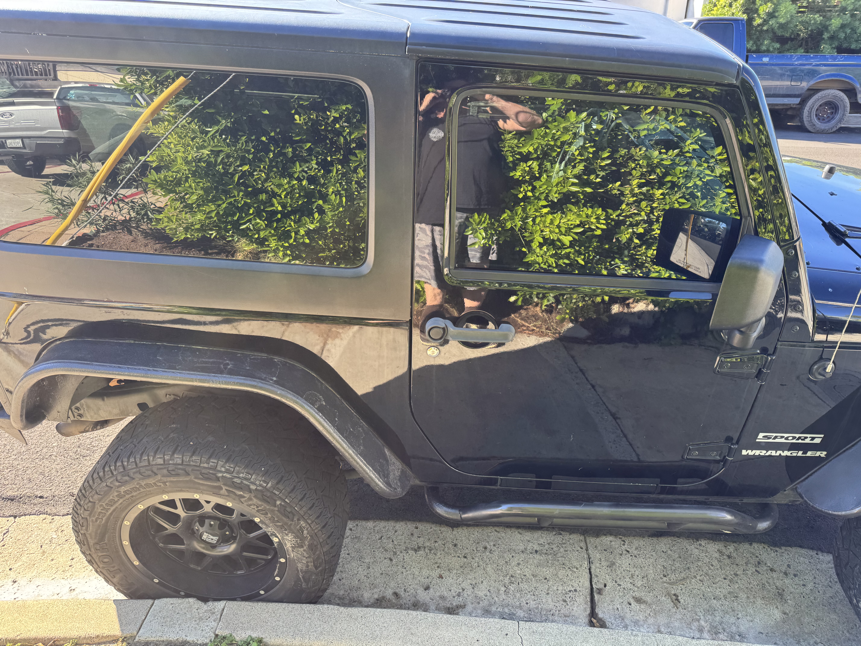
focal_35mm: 24
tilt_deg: -28.5
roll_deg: +1.8
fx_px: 597
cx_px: 430
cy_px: 323
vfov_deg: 56.8
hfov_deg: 71.6
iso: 64
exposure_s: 1/189
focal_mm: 6.76
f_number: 1.78
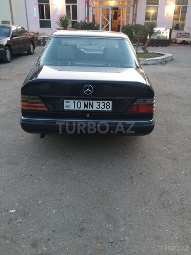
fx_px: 213
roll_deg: +0.2
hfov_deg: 48.2
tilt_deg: -25.1
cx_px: 96
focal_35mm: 29
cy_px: 128
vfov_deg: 61.7
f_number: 2.2
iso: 320
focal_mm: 4.15
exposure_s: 1/33
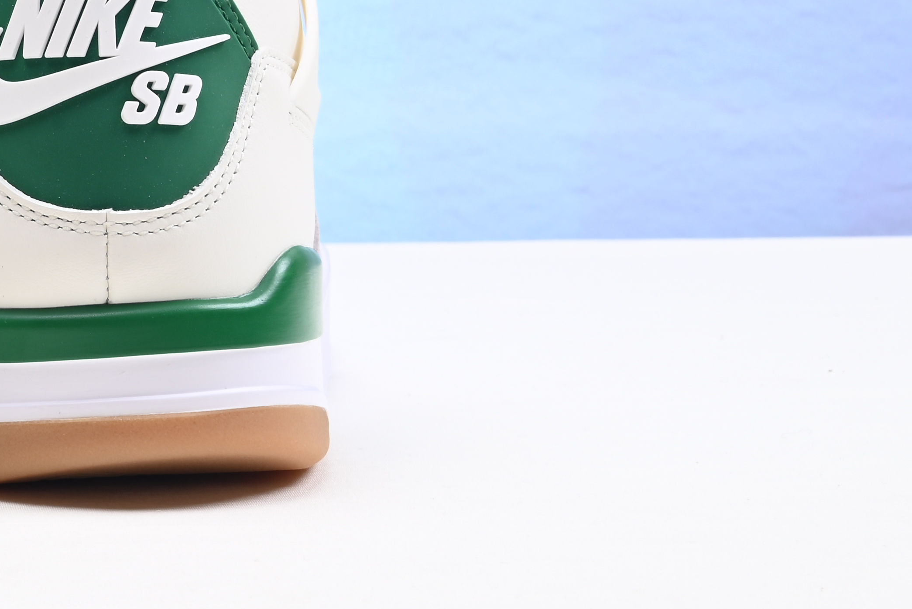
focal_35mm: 118
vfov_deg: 11.3
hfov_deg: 16.4
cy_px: -199
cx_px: -261
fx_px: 2990
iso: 100
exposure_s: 1/2
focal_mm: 41
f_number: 16
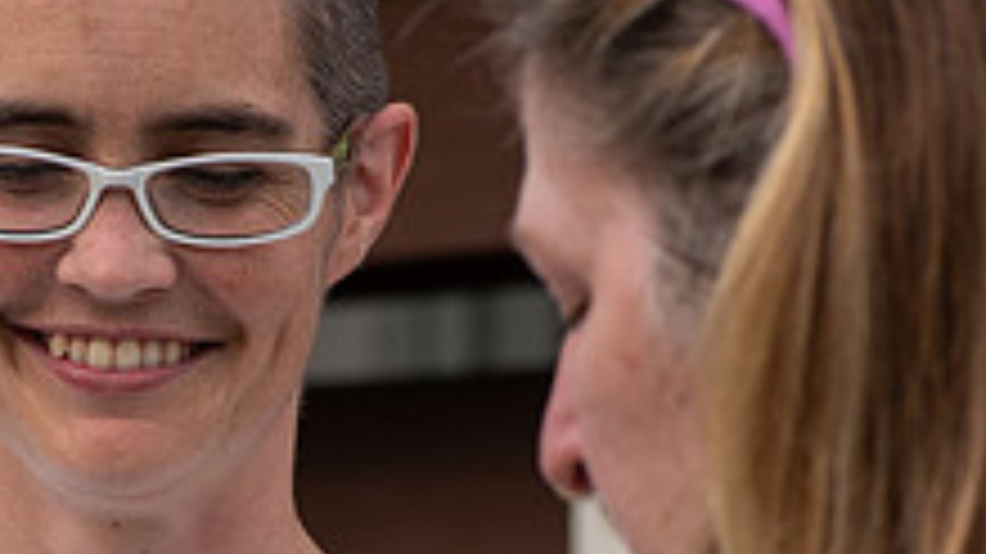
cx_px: 140
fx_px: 14165
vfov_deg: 2.2
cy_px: 570
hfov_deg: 4.0
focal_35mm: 542
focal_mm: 130
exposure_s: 1/640
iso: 200
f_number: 6.3
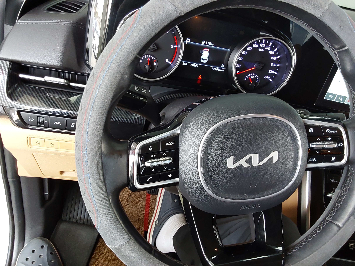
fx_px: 287
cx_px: 178
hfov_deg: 63.4
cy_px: 133
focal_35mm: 28
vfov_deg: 49.7
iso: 250
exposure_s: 1/60
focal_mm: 2.91
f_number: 1.9
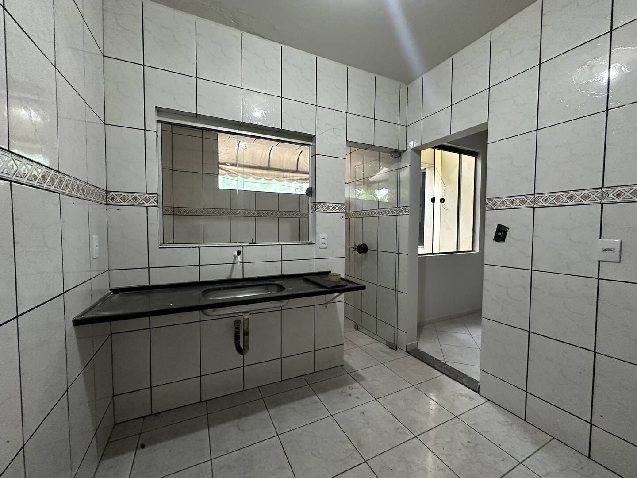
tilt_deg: -2.0
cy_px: 239
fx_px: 258
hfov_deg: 102.1
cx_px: 318
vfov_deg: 85.7
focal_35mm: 14
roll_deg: -0.9
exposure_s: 1/60
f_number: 2.2
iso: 500
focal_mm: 2.22
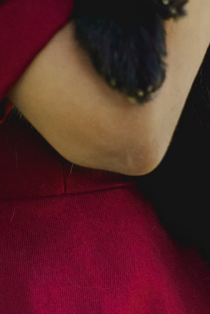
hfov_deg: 1.9
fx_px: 6492
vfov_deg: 2.8
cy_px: -245
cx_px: -30
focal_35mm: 742
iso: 640
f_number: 2.8
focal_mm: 157.7
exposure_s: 1/800
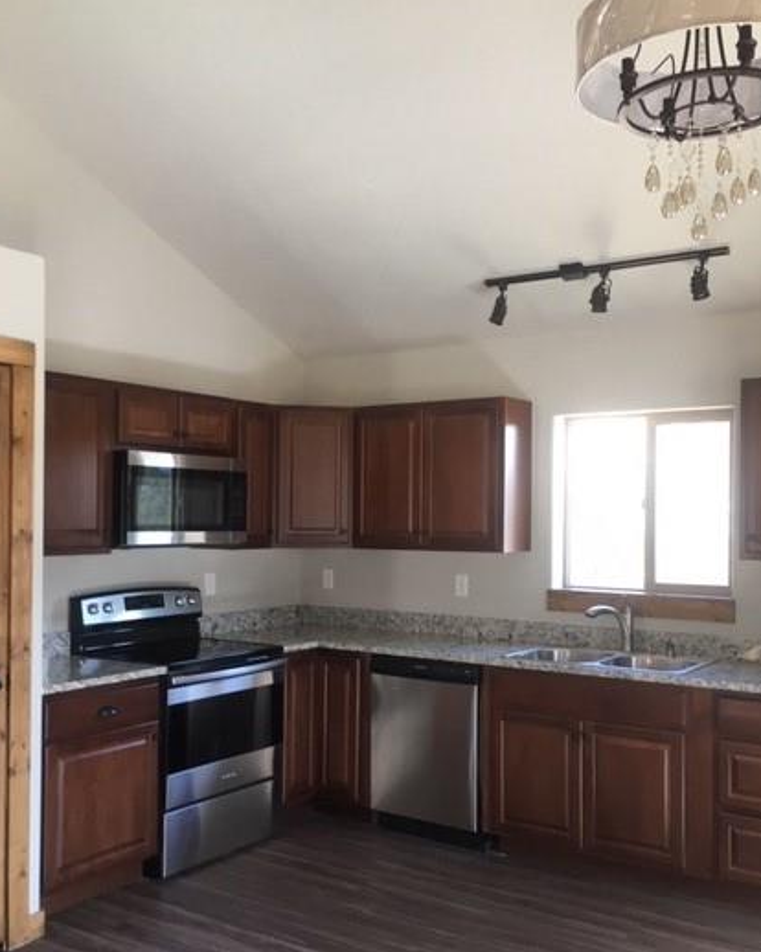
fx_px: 986
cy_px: 515
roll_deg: +0.1
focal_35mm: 35
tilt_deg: -0.7
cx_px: 392
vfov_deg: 51.5
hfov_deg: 42.2
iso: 50
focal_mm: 4.15
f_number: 2.2
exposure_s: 1/30
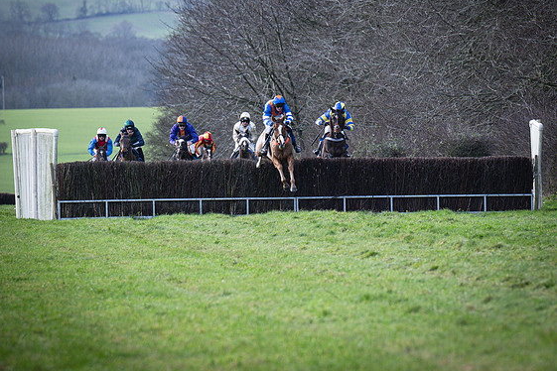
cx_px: 401
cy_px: 156
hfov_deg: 4.2
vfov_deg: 2.8
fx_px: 7550
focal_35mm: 488
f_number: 4
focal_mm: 200
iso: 400
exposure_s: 1/1000
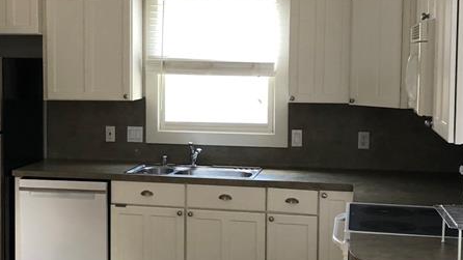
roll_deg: +1.0
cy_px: 142
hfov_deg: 29.5
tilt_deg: -6.1
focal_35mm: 70
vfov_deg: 17.2
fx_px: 859
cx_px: 92
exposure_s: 1/15
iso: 50
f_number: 1.8
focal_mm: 3.99
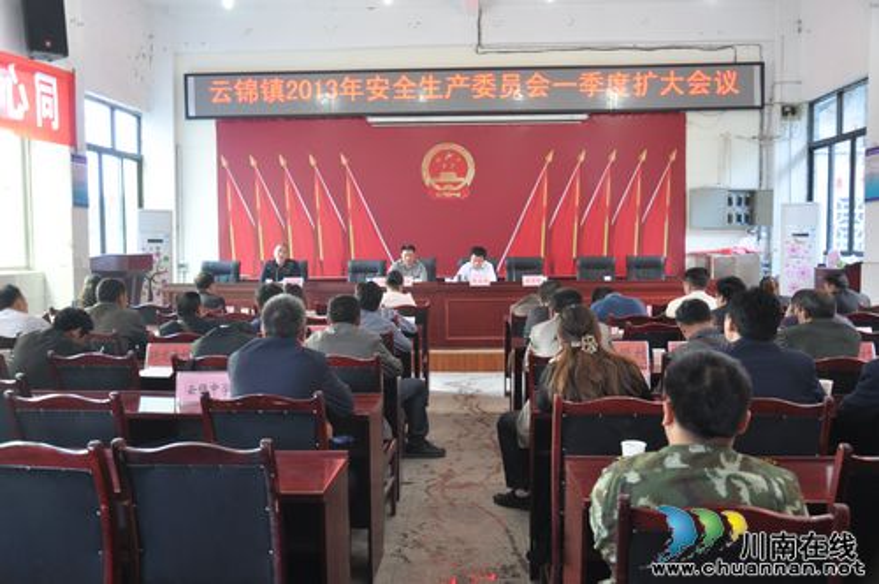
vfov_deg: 39.9
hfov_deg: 57.3
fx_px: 805
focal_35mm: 33
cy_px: 292
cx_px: 440
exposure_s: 1/20
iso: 400
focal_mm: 22
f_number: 4.5
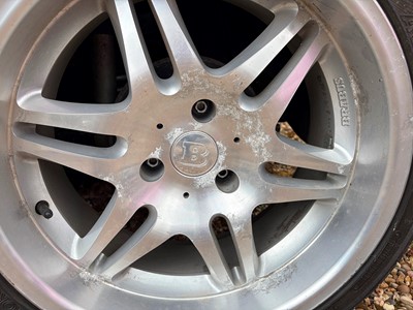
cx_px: 206
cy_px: 155
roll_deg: +0.3
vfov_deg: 53.1
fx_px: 310
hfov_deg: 67.3
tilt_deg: -17.0
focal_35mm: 26
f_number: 1.6
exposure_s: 1/523
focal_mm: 5.96
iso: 50
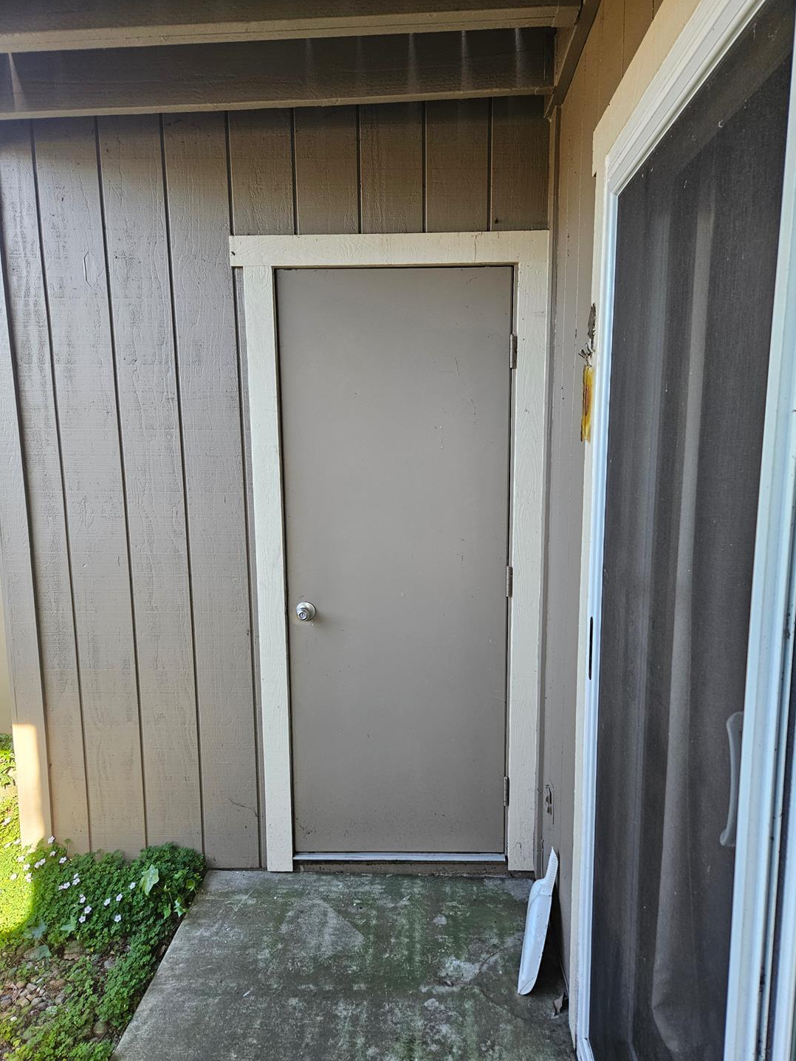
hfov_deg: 56.8
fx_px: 736
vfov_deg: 71.6
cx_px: 404
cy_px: 550
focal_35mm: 24
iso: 160
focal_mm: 5.4
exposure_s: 1/207
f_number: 1.8
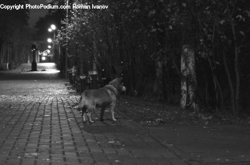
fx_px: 728
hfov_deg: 19.5
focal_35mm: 105
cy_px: 82
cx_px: 125
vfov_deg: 13.0
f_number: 4.5
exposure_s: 1/20
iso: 800
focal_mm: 70
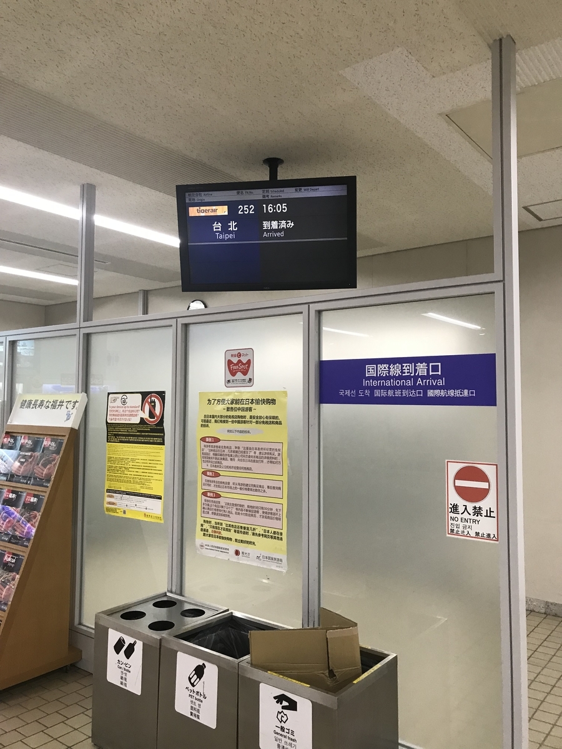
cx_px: 281
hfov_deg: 49.7
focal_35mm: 28
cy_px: 374
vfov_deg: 63.4
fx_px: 606
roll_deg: -0.6
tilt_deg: +4.1
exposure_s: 1/30
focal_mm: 3.99
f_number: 1.8
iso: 40
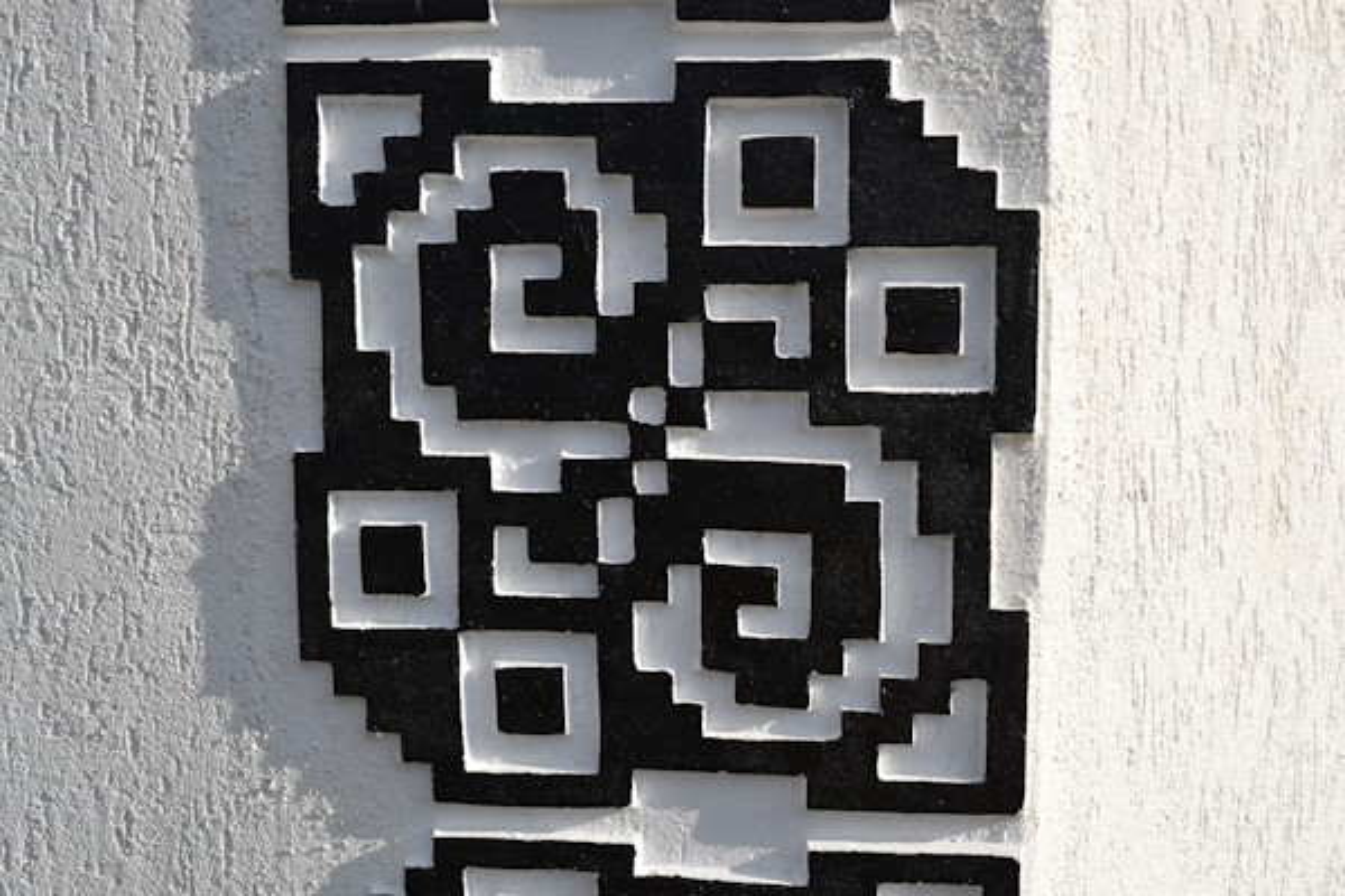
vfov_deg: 31.9
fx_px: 1569
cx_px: 672
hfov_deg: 46.4
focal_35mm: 42
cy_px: 448
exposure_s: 1/250
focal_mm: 28
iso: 100
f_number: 8
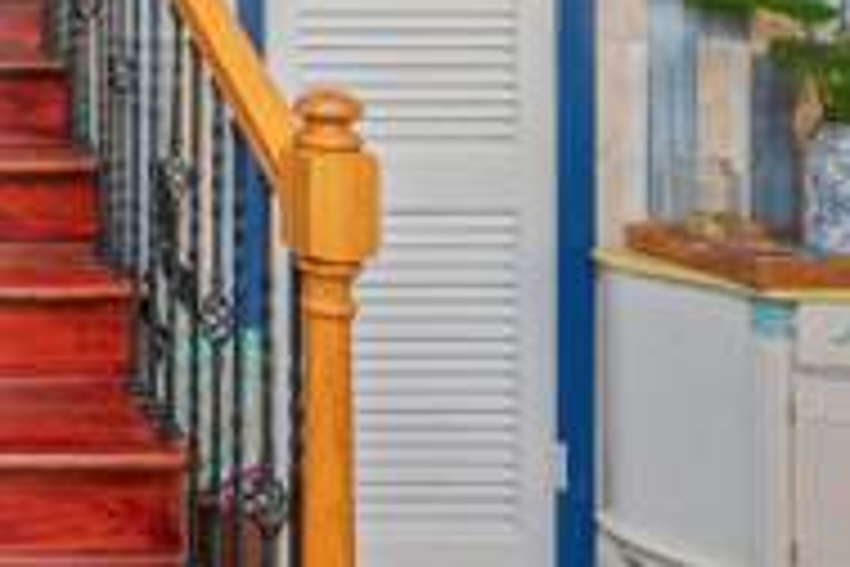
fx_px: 897
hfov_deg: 37.6
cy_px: 27
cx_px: -180
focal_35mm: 38
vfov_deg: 32.8
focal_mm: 15
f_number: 8
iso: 320
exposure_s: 1/25
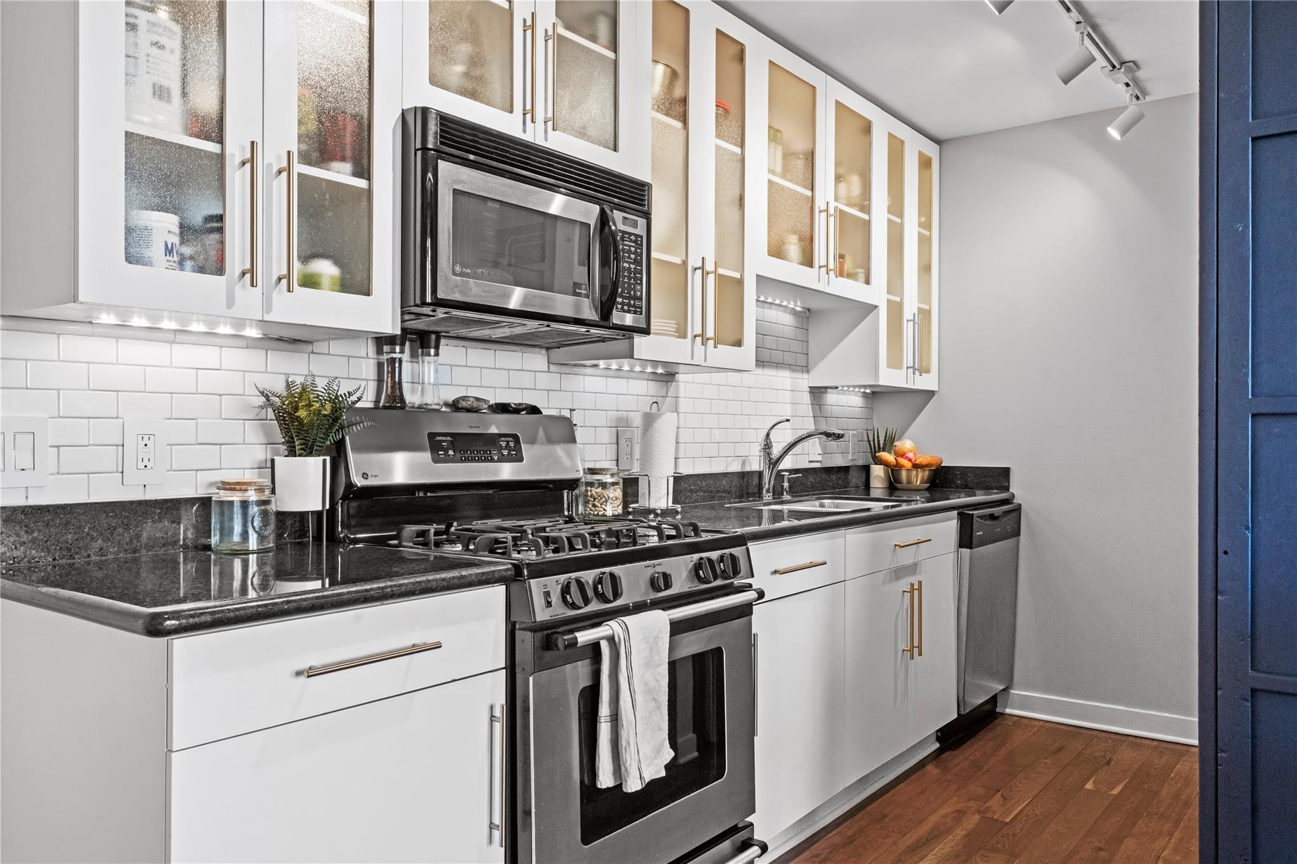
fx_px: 937
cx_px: 648
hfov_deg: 69.4
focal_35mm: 26
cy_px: 432
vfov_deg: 49.5
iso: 1600
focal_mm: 26
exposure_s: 1/25
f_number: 10
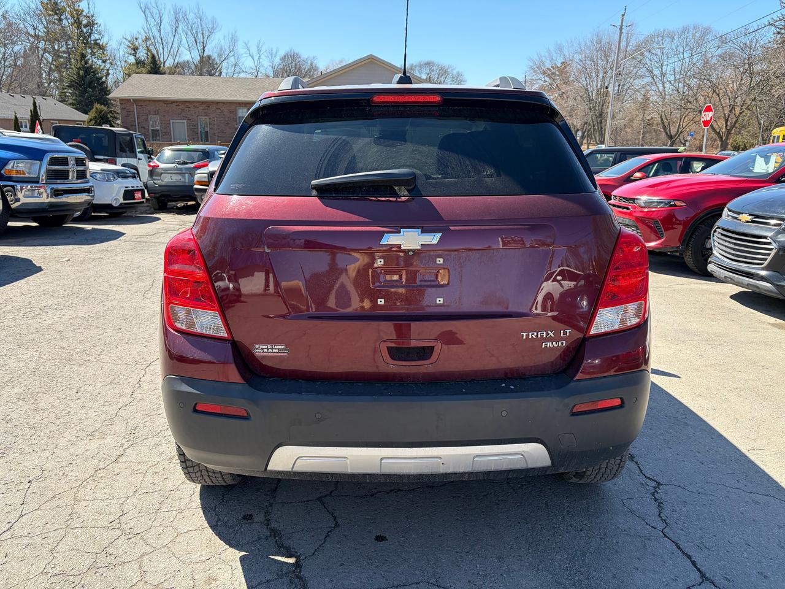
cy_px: 294
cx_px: 392
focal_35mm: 26
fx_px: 590
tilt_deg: -14.9
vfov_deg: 53.1
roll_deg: -1.1
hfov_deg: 67.3
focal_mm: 5.96
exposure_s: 1/1451
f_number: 1.6
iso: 64
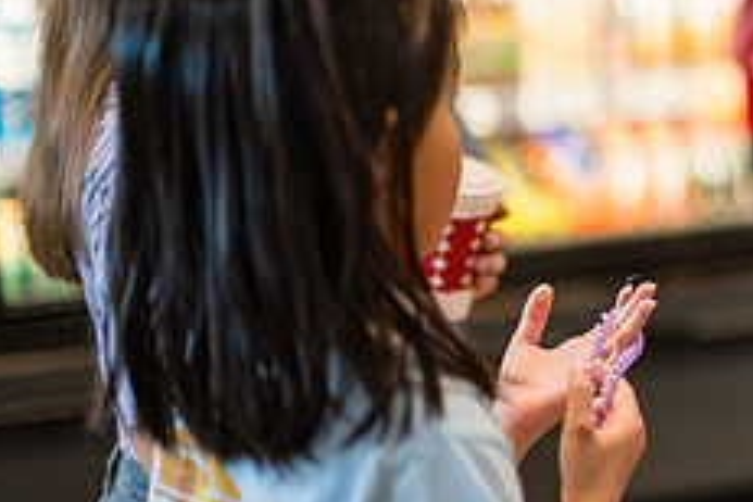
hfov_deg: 14.7
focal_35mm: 134
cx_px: 938
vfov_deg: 10.2
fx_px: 2803
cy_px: 134
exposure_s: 1/400
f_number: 1.2
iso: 800
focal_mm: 50
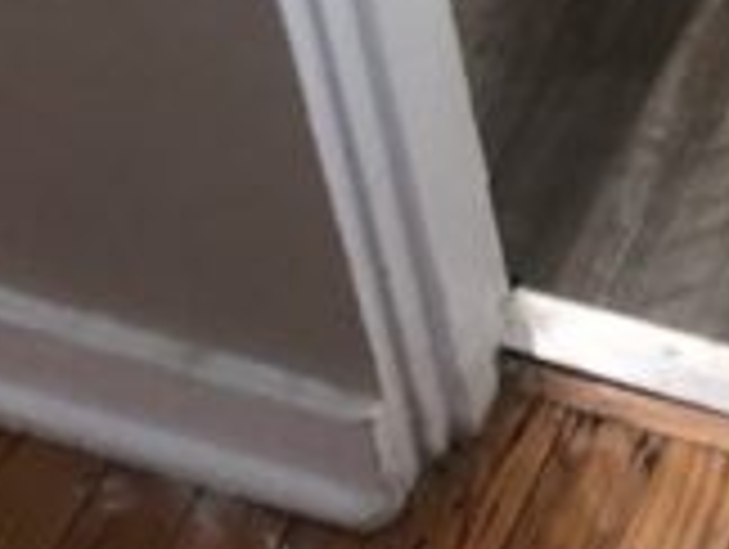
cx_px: 936
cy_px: -698
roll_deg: +4.8
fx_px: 2911
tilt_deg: -35.0
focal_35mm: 138
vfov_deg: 9.7
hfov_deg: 13.8
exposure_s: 1/15
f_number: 1.8
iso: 50
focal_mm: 3.99
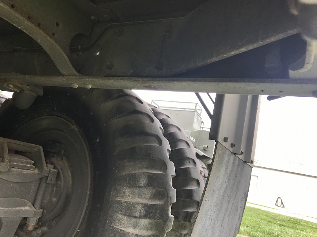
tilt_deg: +13.2
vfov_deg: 49.7
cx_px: 158
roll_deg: -14.2
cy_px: 118
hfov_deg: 63.5
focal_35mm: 28
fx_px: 256
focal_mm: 3.99
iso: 20
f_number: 1.8
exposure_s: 1/165
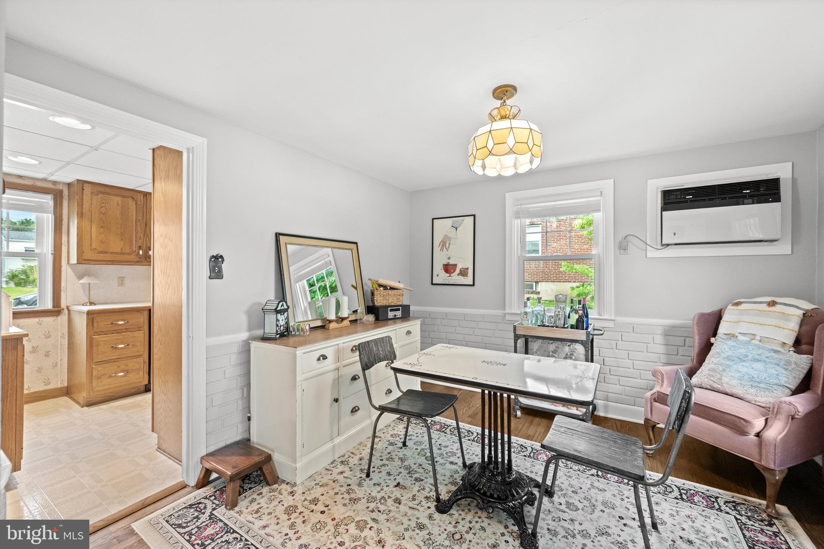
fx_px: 320
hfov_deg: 104.3
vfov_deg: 81.2
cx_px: 412
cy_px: 274
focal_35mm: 14
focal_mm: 14
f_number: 5
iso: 1600
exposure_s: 1/20
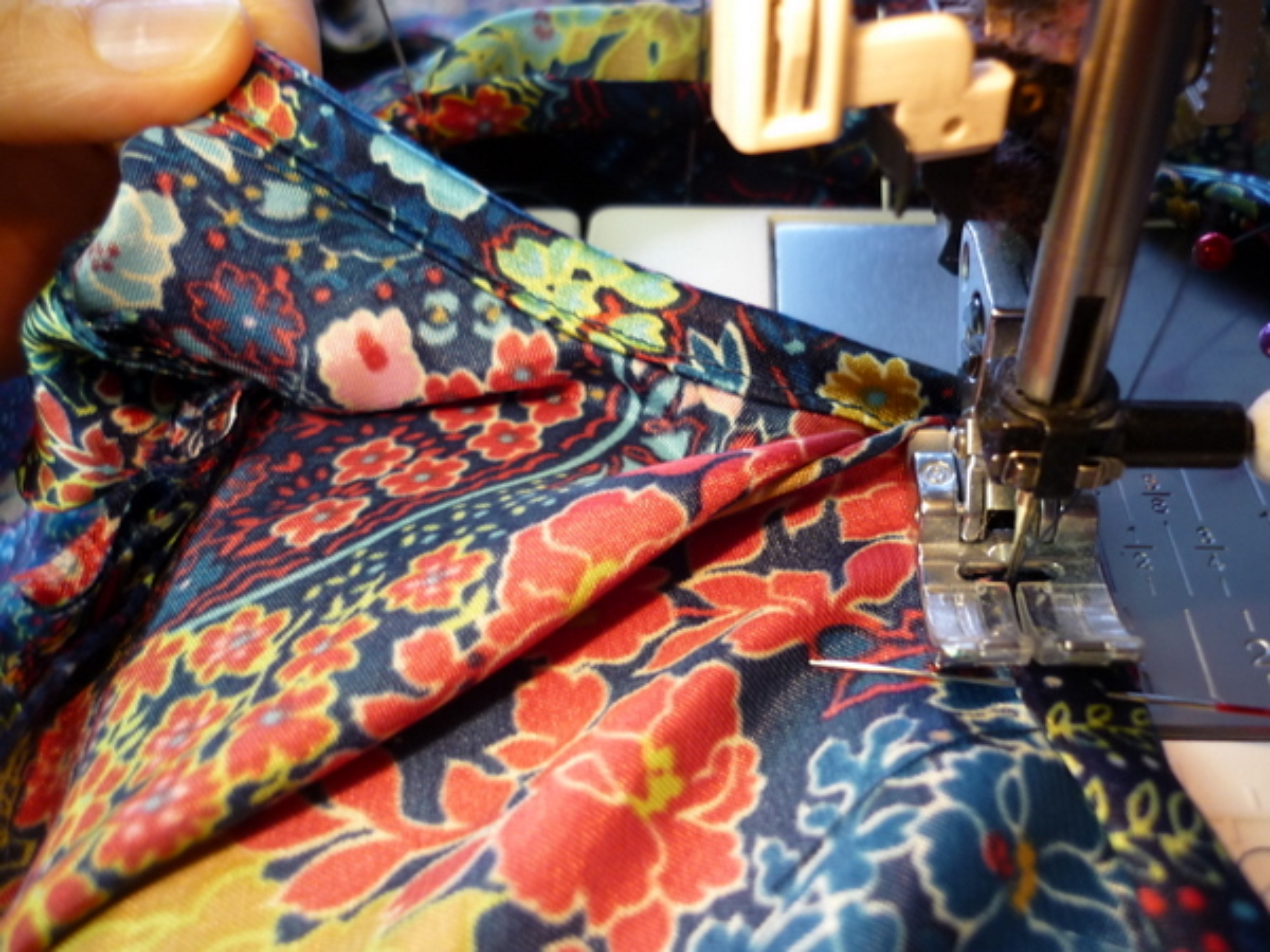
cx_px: 635
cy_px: 476
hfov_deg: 55.4
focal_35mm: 33
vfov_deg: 42.9
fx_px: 1211
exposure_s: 1/30
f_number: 2.8
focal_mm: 5.5
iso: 160
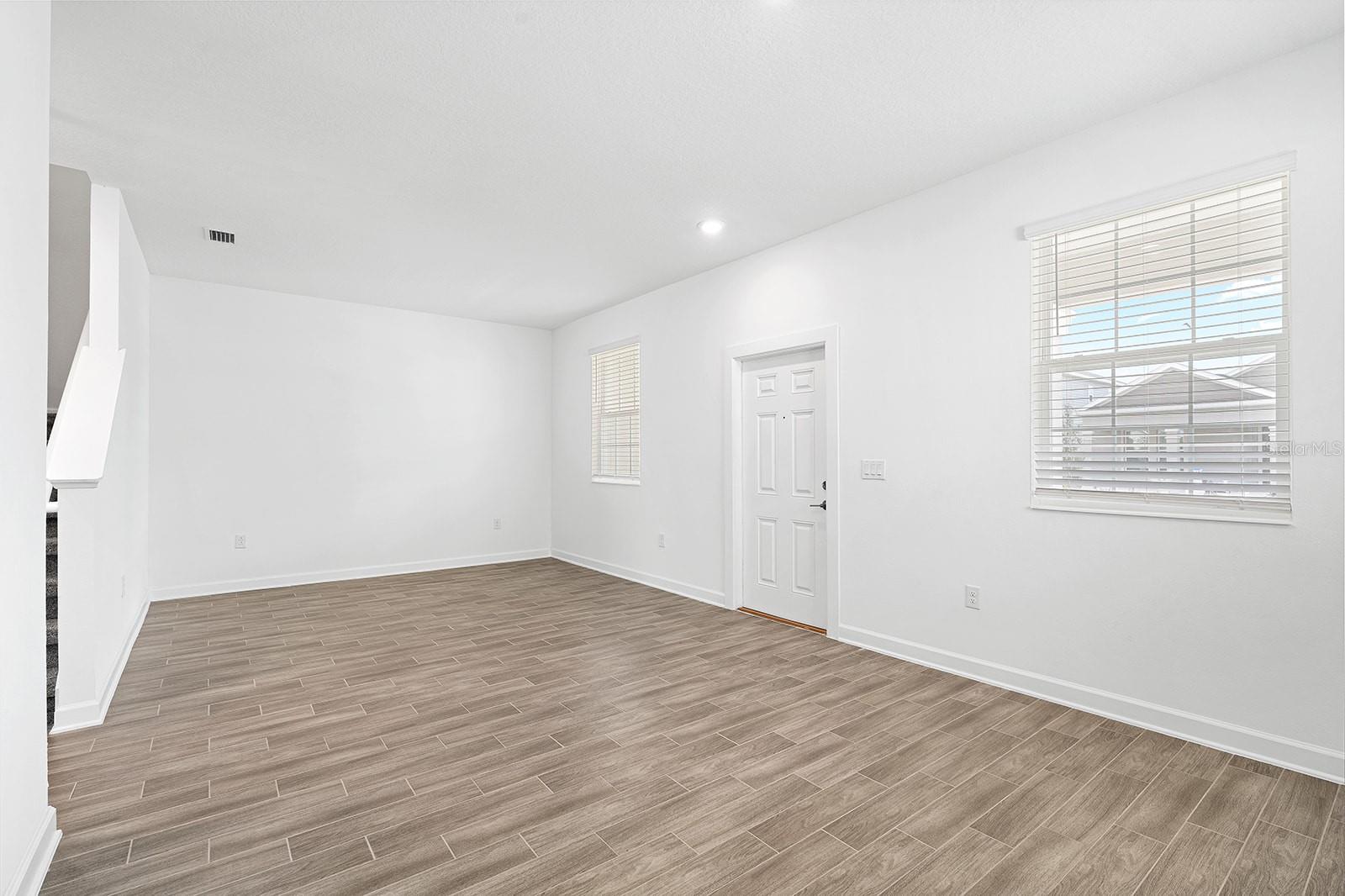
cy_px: 448
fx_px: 598
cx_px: 672
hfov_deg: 96.7
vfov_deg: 73.7
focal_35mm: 16
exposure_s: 1/13
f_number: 9
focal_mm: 16
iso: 250
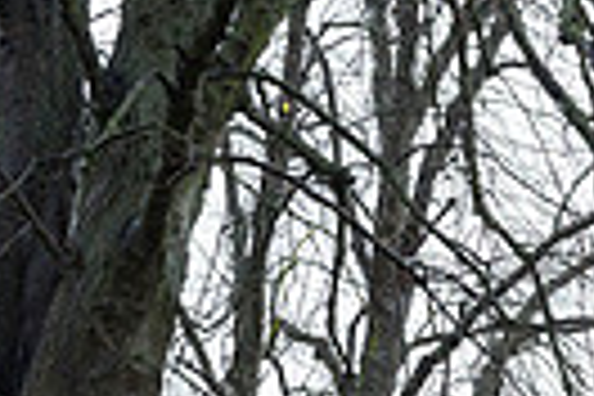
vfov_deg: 8.7
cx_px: 1238
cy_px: 596
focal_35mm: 154
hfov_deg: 11.8
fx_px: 2541
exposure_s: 1/160
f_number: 5.6
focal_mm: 35
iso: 1250
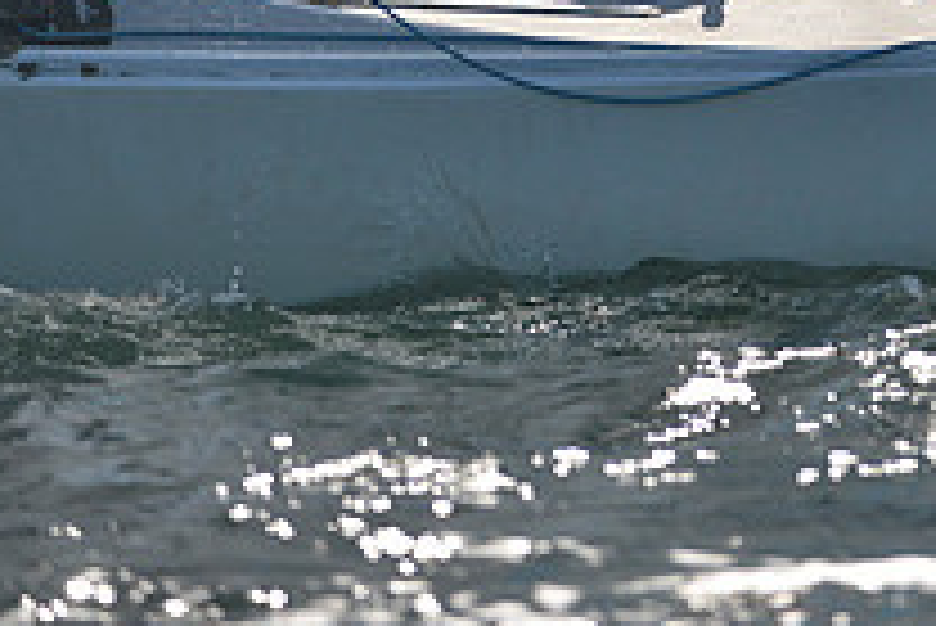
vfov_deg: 1.8
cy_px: -200
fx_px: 20293
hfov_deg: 2.6
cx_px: 711
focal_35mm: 780
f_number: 4
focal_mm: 280
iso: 200
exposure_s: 1/3200
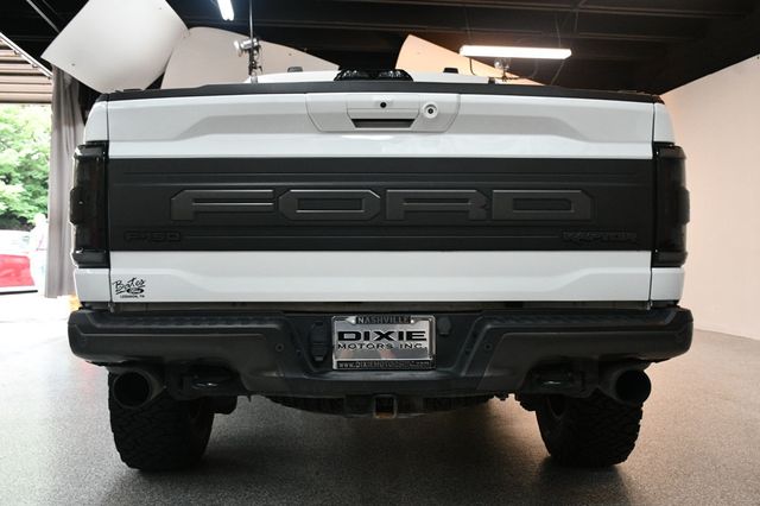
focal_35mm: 34
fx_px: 717
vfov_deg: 38.8
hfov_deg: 55.8
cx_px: 380
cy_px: 253
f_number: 3.8
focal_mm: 23
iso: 1600
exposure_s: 1/125
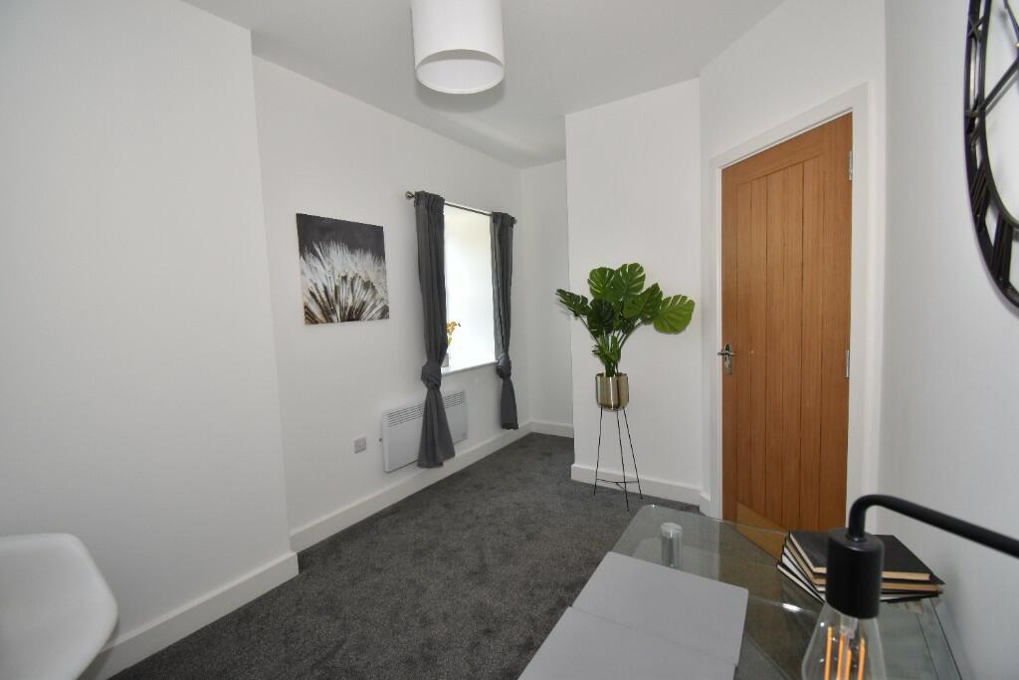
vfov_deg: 77.3
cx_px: 510
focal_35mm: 15
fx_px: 425
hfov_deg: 100.4
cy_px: 340
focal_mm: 10
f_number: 5.6
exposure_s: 1/60
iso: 400
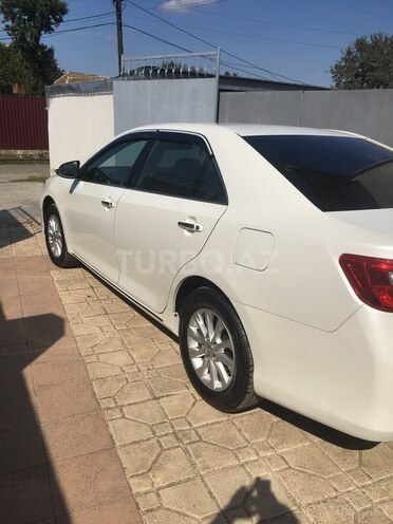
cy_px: 262
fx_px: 439
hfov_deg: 48.2
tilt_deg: -16.6
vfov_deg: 61.7
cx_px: 196
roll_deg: -2.5
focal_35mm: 29
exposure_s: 1/3663
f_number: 2.2
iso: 25
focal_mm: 4.15
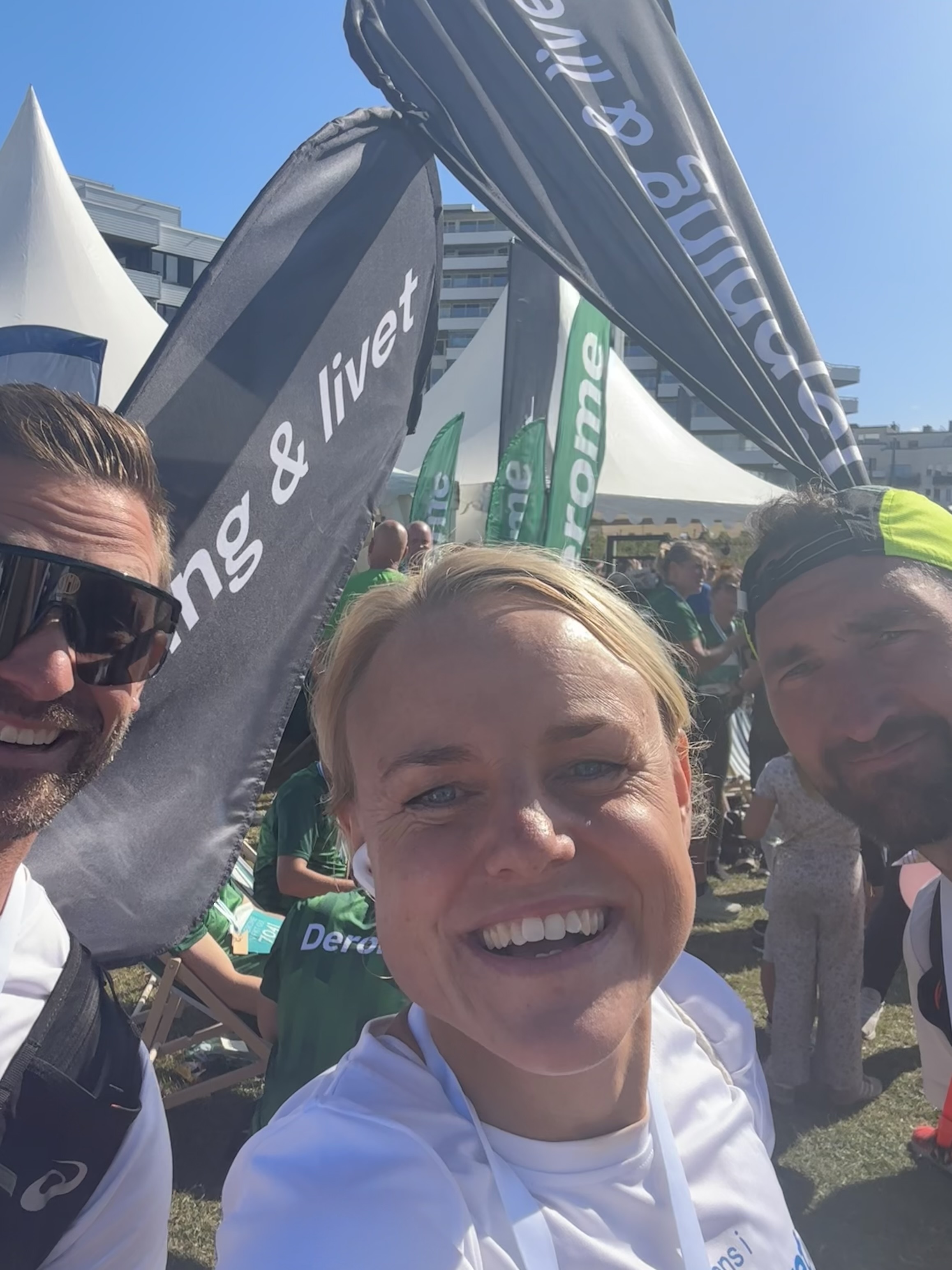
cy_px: 635
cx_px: 476
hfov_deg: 46.8
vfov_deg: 60.0
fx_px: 1100
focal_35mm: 30
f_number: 1.9
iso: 25
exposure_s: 1/964
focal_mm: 2.69
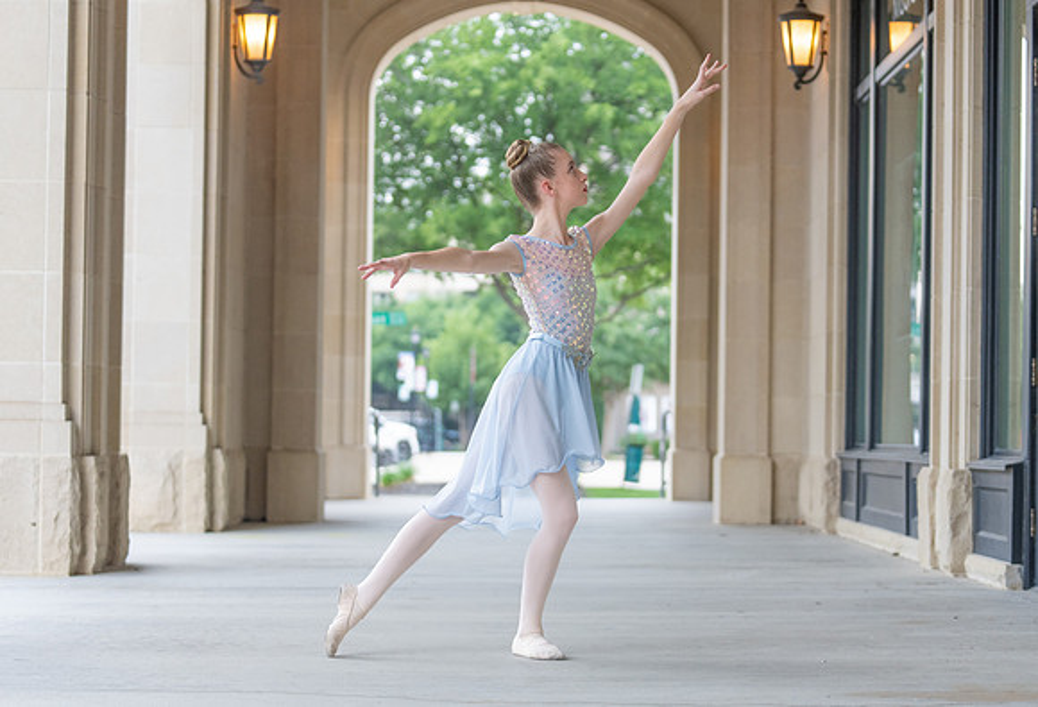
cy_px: 386
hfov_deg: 24.9
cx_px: 534
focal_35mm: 81
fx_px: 2346
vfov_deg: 17.1
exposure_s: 1/320
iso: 800
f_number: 2.8
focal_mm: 70
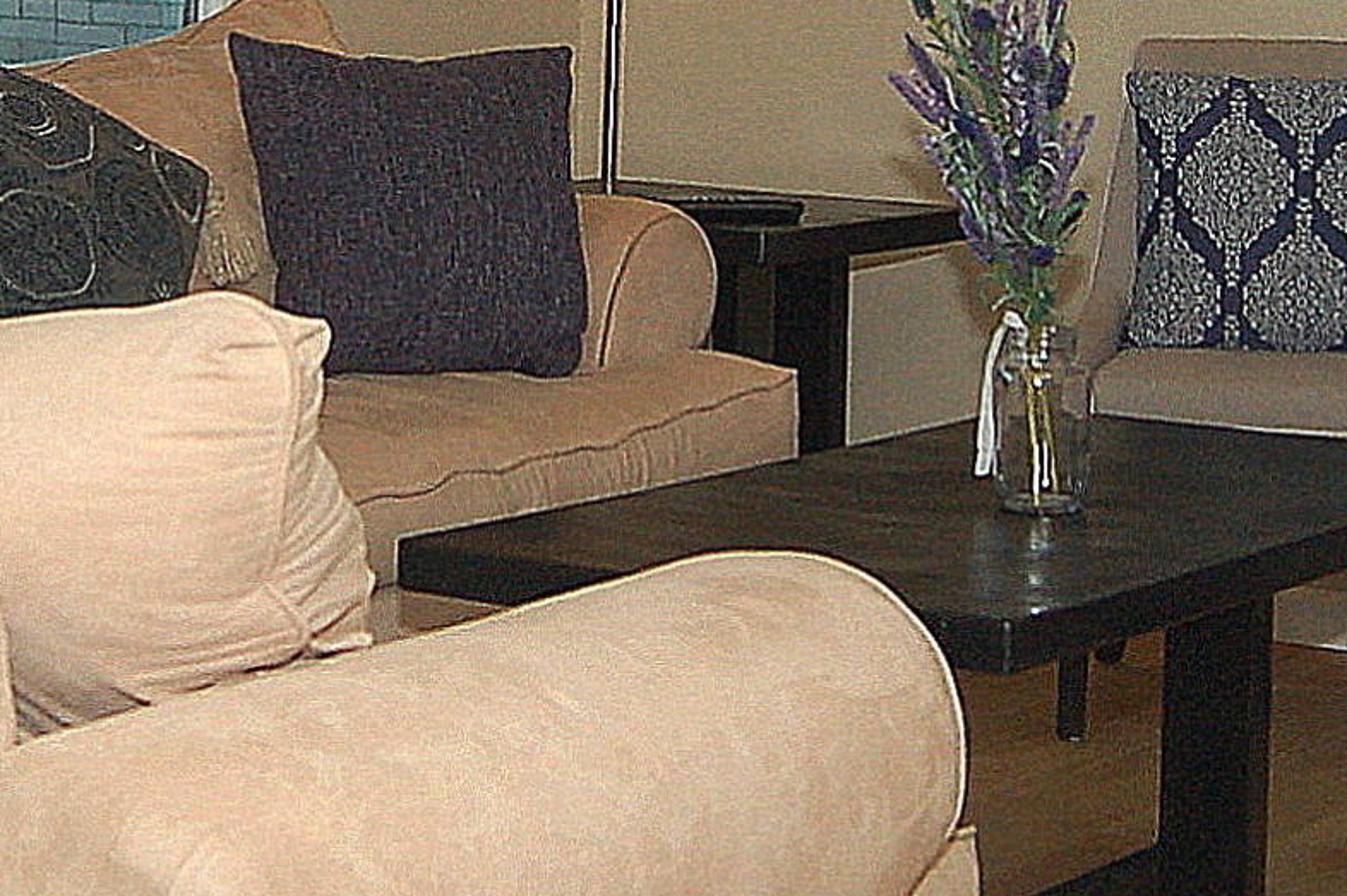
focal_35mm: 103
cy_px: 106
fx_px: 3851
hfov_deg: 19.8
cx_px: 516
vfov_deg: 13.2
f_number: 4
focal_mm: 18
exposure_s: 1/60
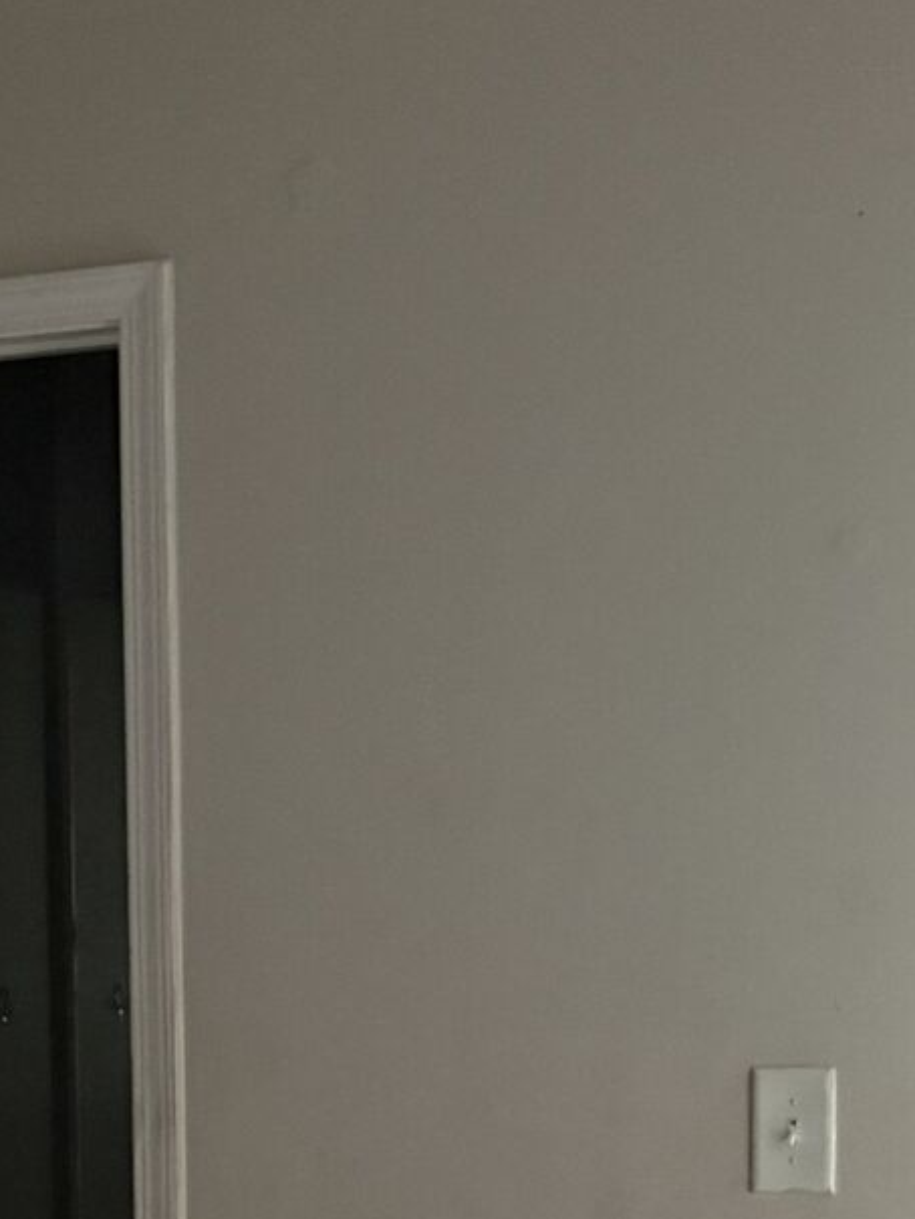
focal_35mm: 99
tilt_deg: -6.7
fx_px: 3488
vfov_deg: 19.0
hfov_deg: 14.7
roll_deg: +1.9
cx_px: -18
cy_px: 1378
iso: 800
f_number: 1.6
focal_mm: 5.96
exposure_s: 1/30
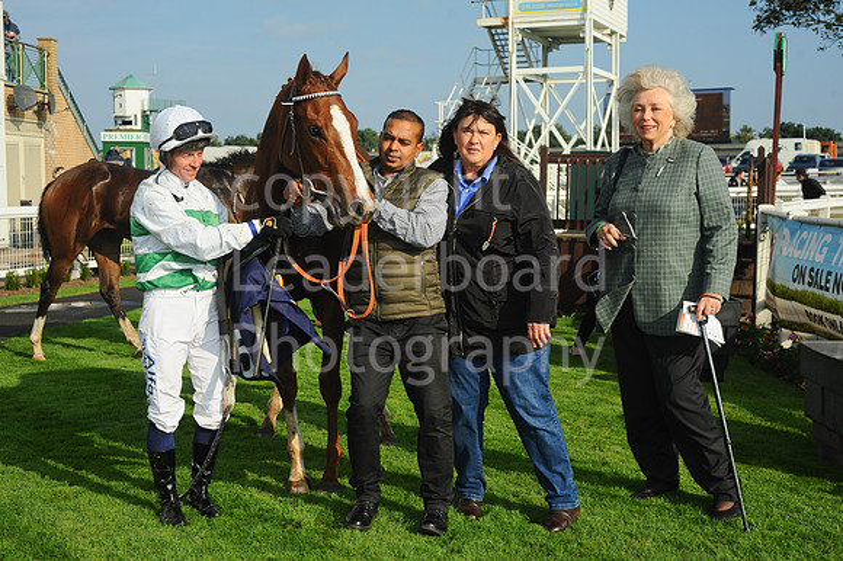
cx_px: 422
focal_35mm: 50
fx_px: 1170
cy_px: 280
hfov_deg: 39.6
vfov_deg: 27.0
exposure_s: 1/2000
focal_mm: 50
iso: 400
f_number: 6.3
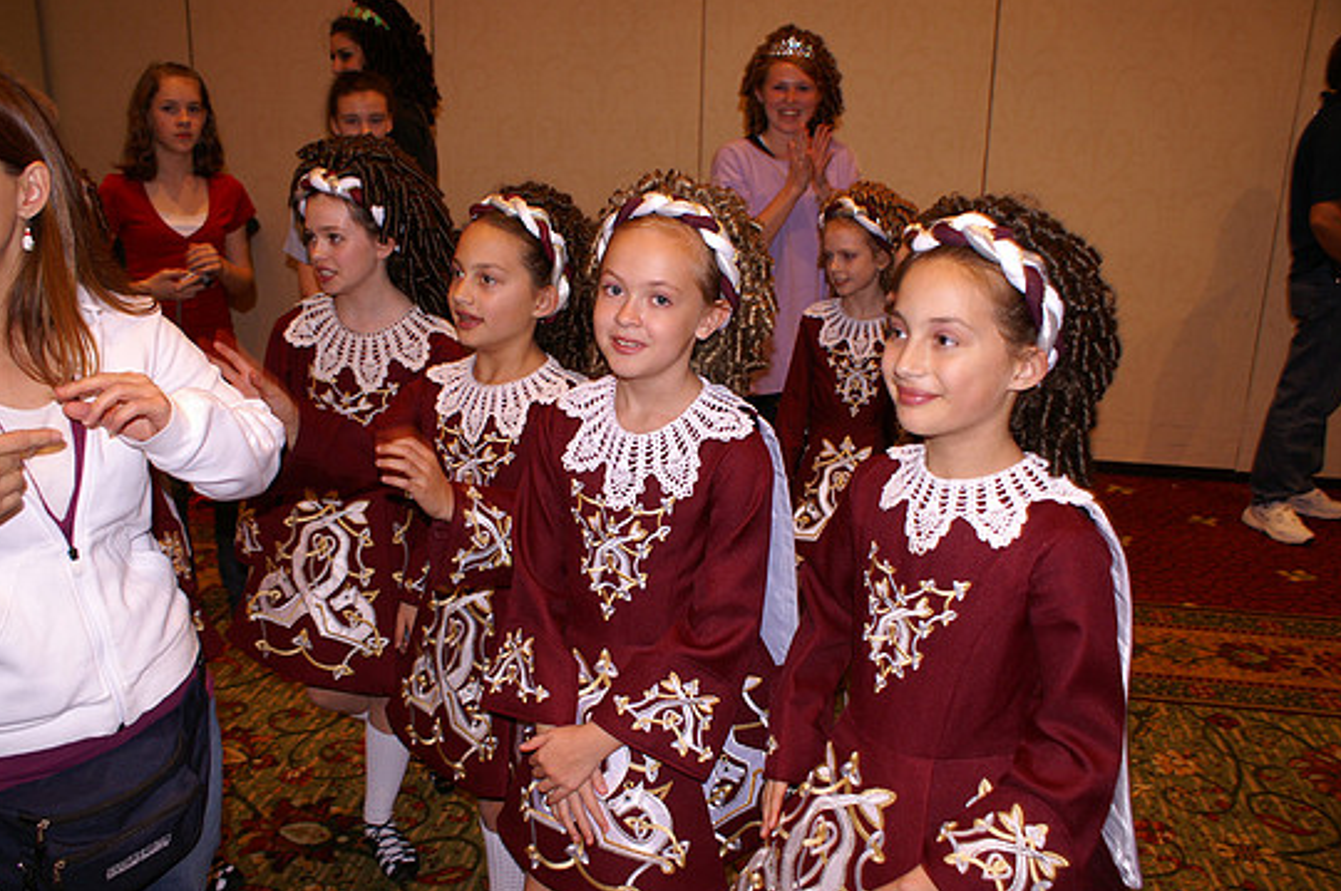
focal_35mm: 29
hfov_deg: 63.7
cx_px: 641
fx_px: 1079
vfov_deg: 44.9
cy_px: 429
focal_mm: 18
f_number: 3.5
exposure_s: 1/60
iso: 400
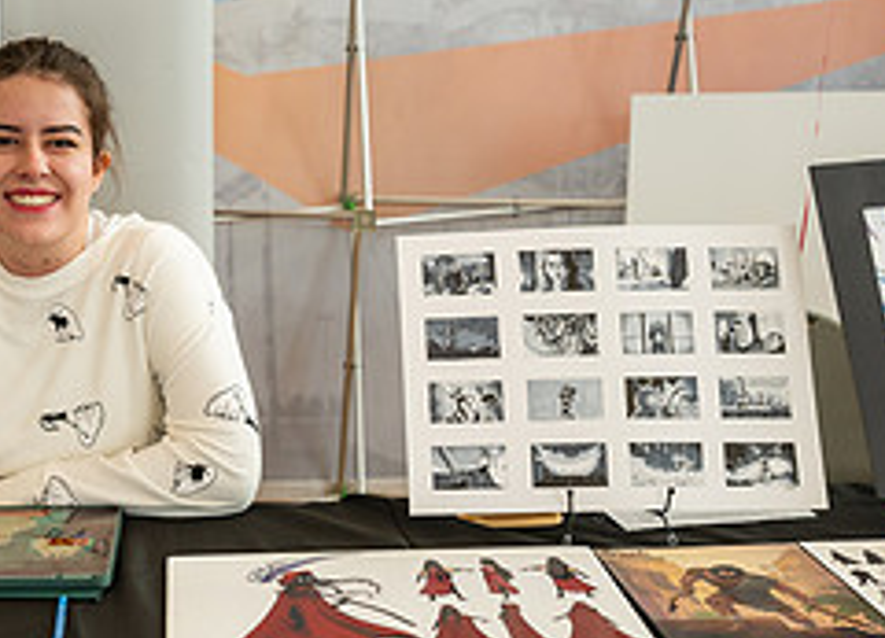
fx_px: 1538
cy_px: 411
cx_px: 102
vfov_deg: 23.4
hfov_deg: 30.8
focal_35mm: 61
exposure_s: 1/160
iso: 200
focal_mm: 24
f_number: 2.8
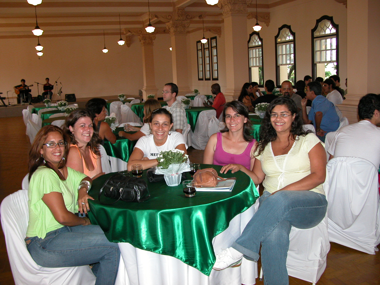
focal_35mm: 35
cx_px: 190
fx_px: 384
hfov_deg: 52.6
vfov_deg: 40.7
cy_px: 142
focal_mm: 8.9
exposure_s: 1/60
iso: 200
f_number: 2.8
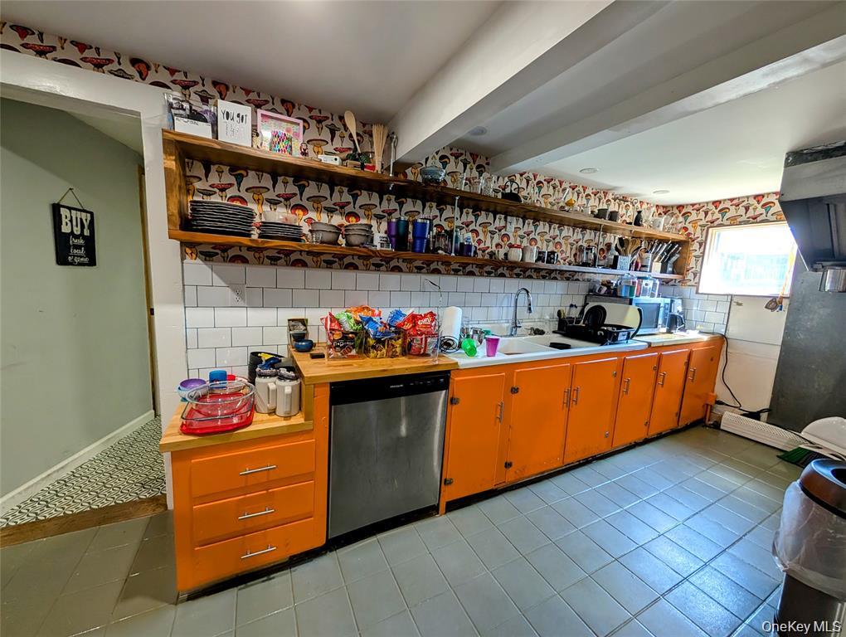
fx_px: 294
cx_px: 423
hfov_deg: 110.5
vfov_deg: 94.6
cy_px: 318
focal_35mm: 12
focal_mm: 2.02
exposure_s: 1/102
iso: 124
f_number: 1.7
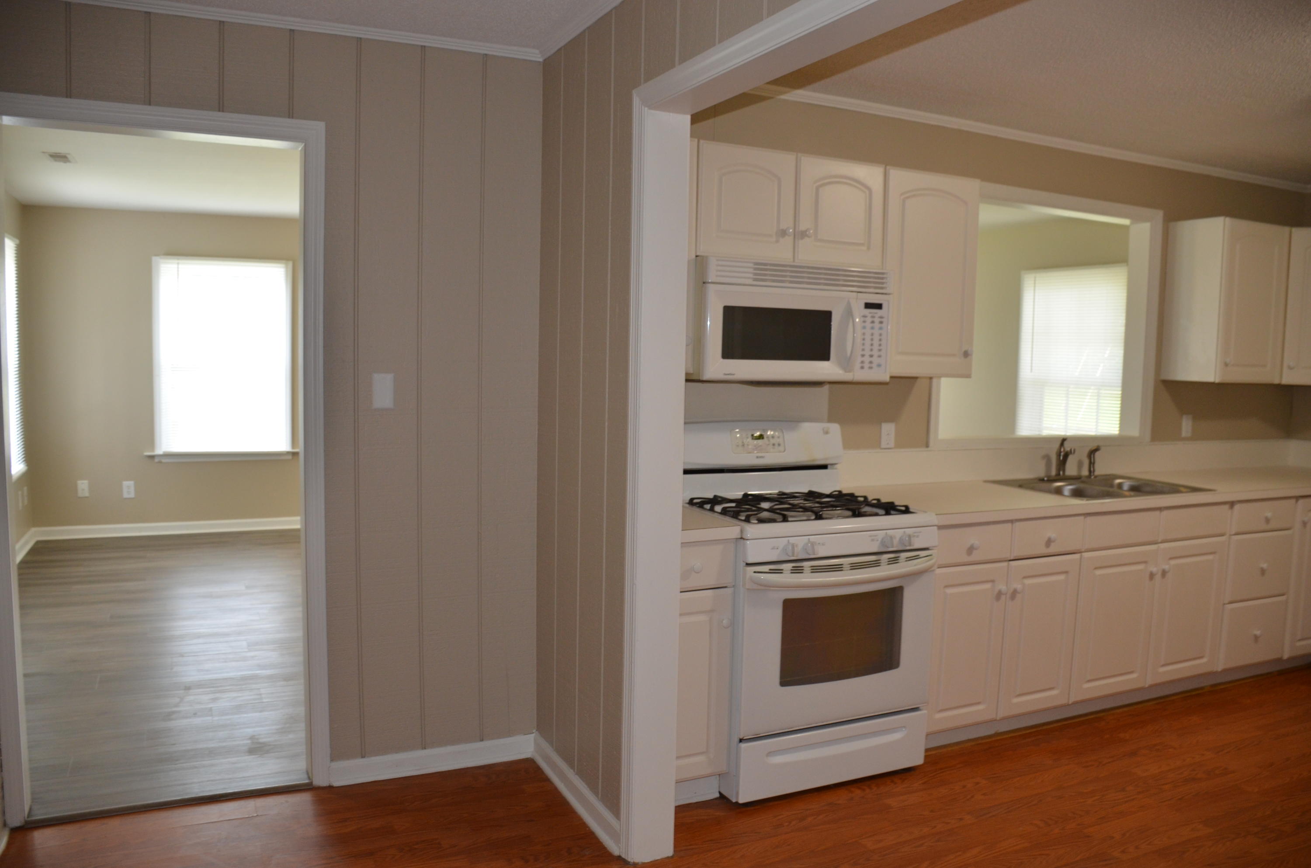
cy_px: 434
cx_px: 656
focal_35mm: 27
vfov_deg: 47.7
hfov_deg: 67.5
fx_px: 981
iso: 500
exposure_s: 1/60
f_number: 3.5
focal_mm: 18
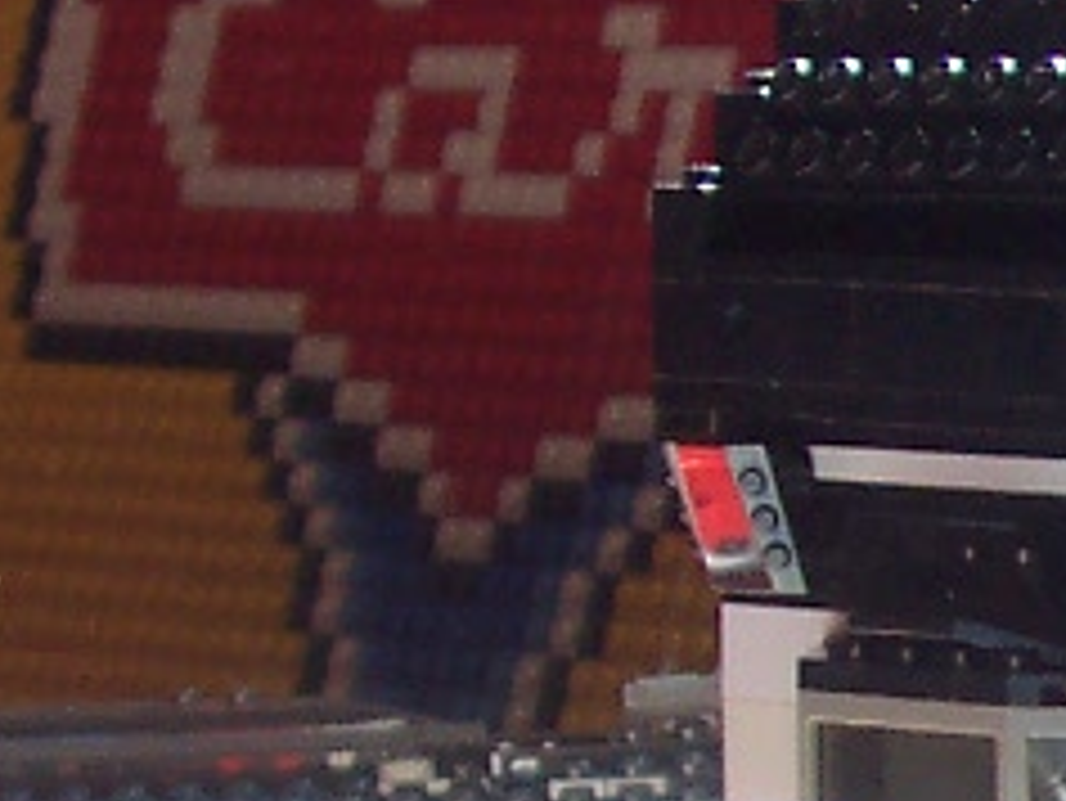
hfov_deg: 8.0
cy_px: 1156
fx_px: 7179
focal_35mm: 233
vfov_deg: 6.3
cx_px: 2298
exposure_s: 1/90
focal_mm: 7
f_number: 3
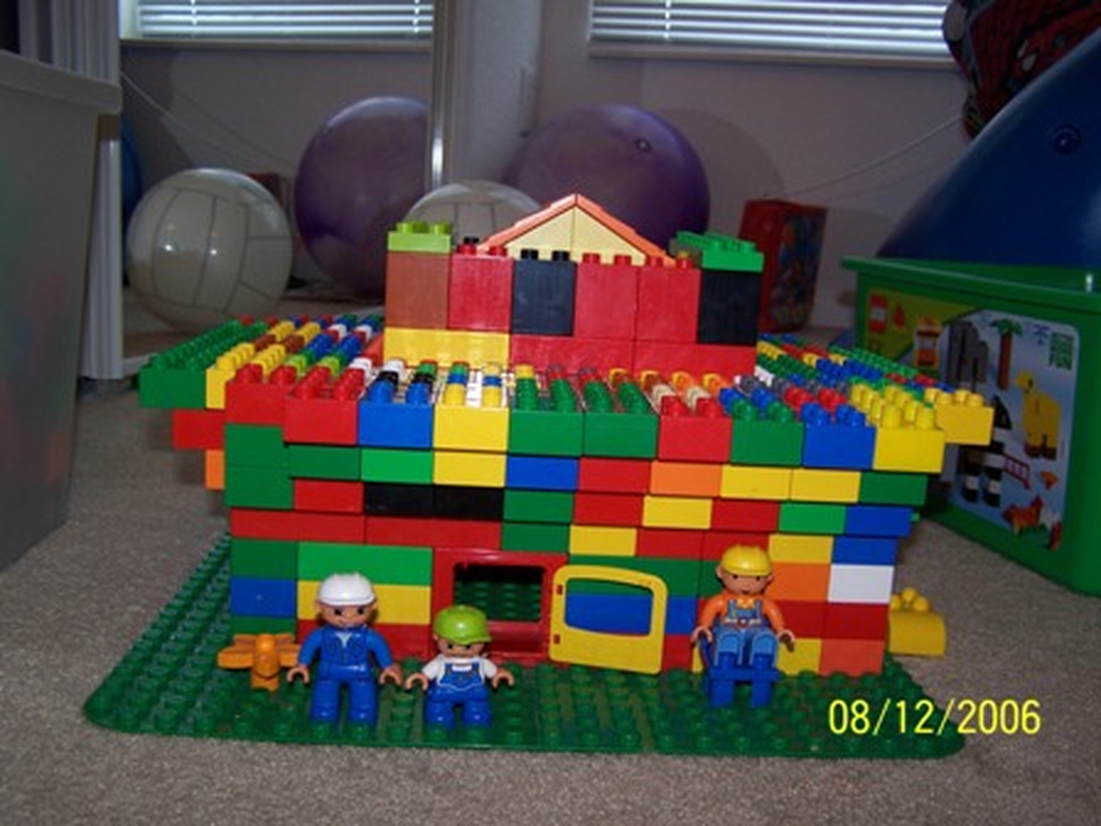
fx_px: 1209
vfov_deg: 37.7
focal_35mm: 38
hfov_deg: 49.0
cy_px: 413
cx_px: 550
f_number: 2.8
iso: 80
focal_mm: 6.3
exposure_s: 1/60
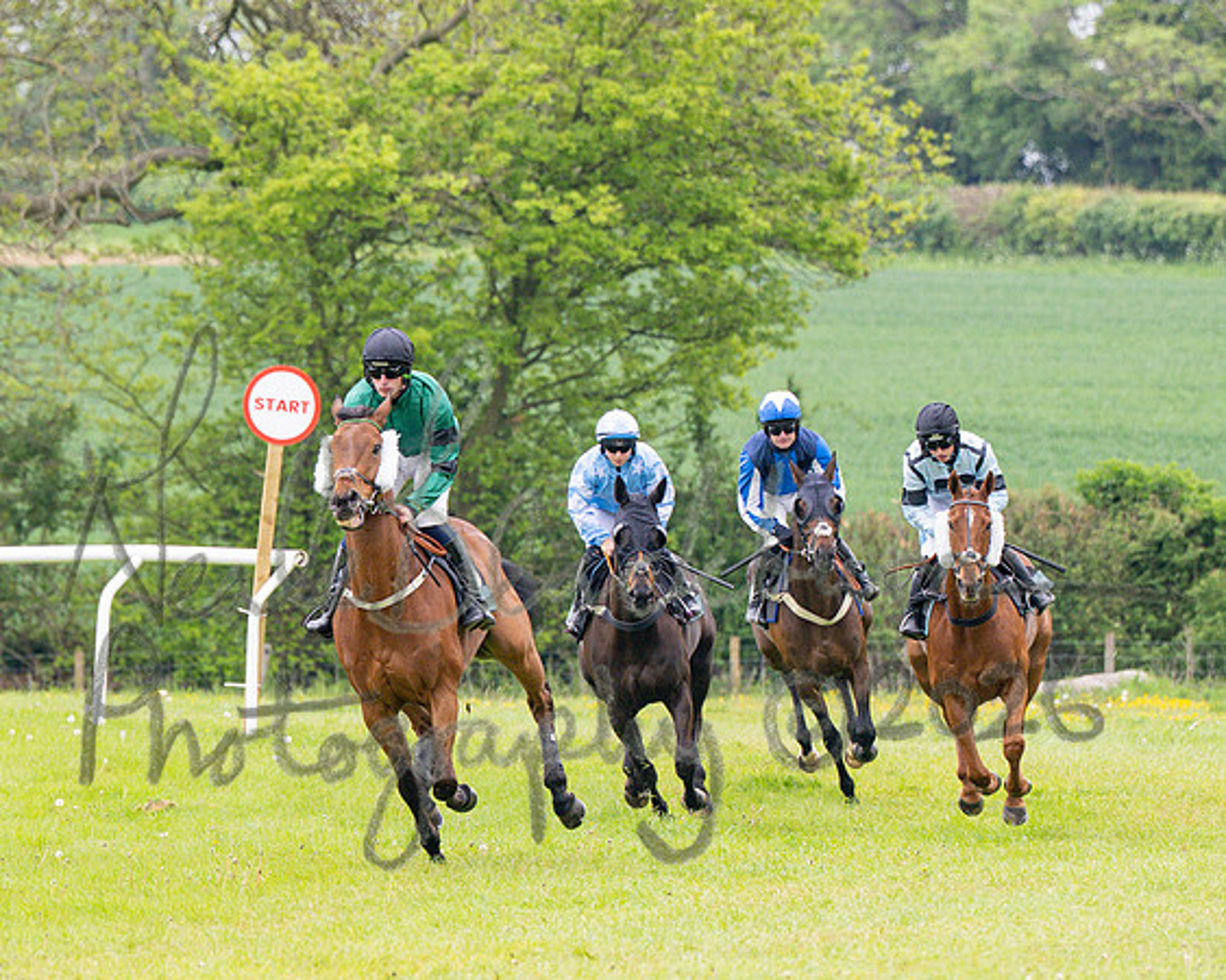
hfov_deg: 4.2
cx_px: 387
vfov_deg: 3.4
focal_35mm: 456
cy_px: 537
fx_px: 16539
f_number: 4
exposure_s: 1/1250
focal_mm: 180
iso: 400
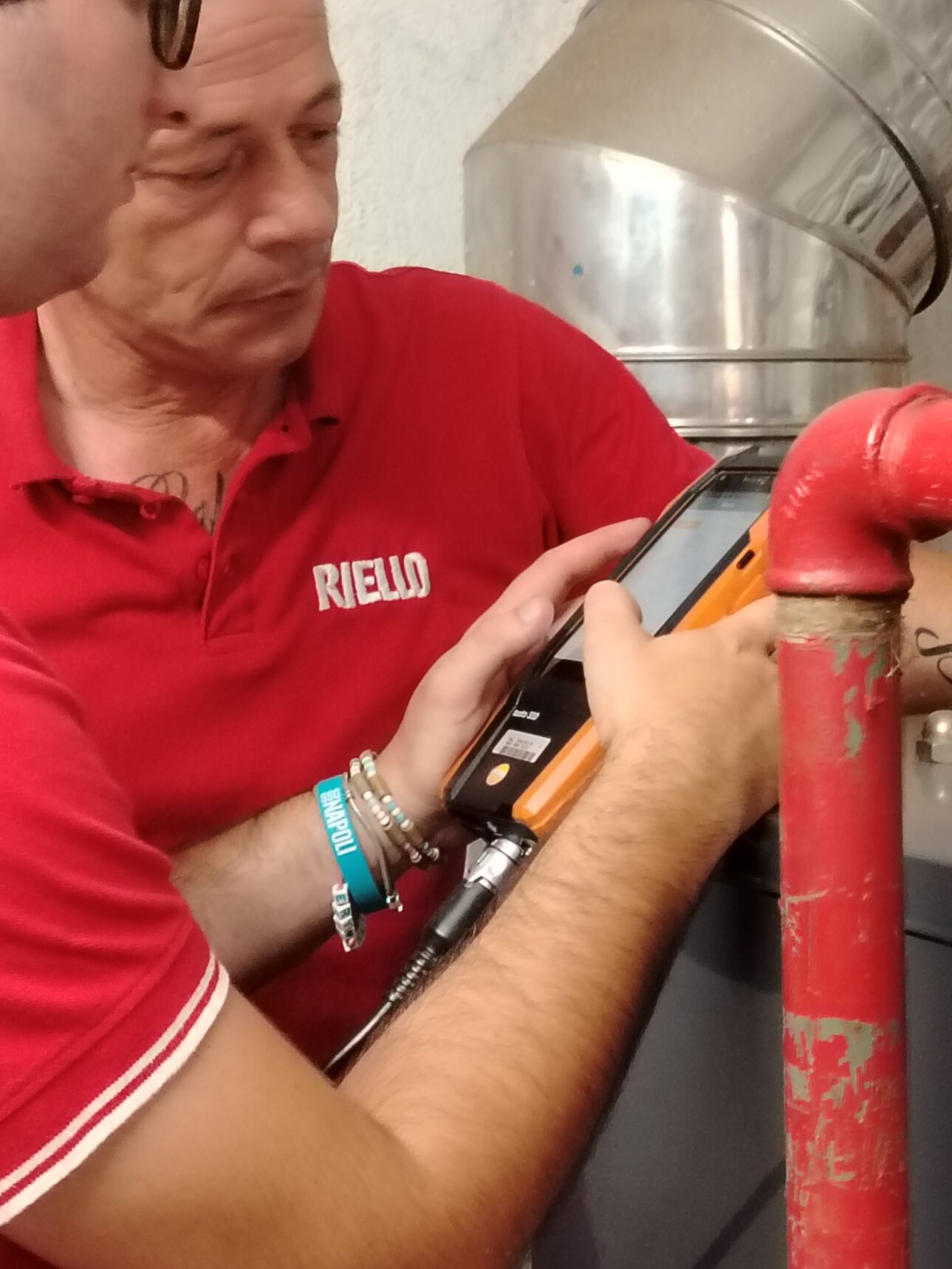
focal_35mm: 73
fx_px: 2676
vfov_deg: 26.7
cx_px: 508
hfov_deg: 20.2
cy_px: 584
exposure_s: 1/33.3
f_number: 1.75
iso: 1311
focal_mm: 5.25
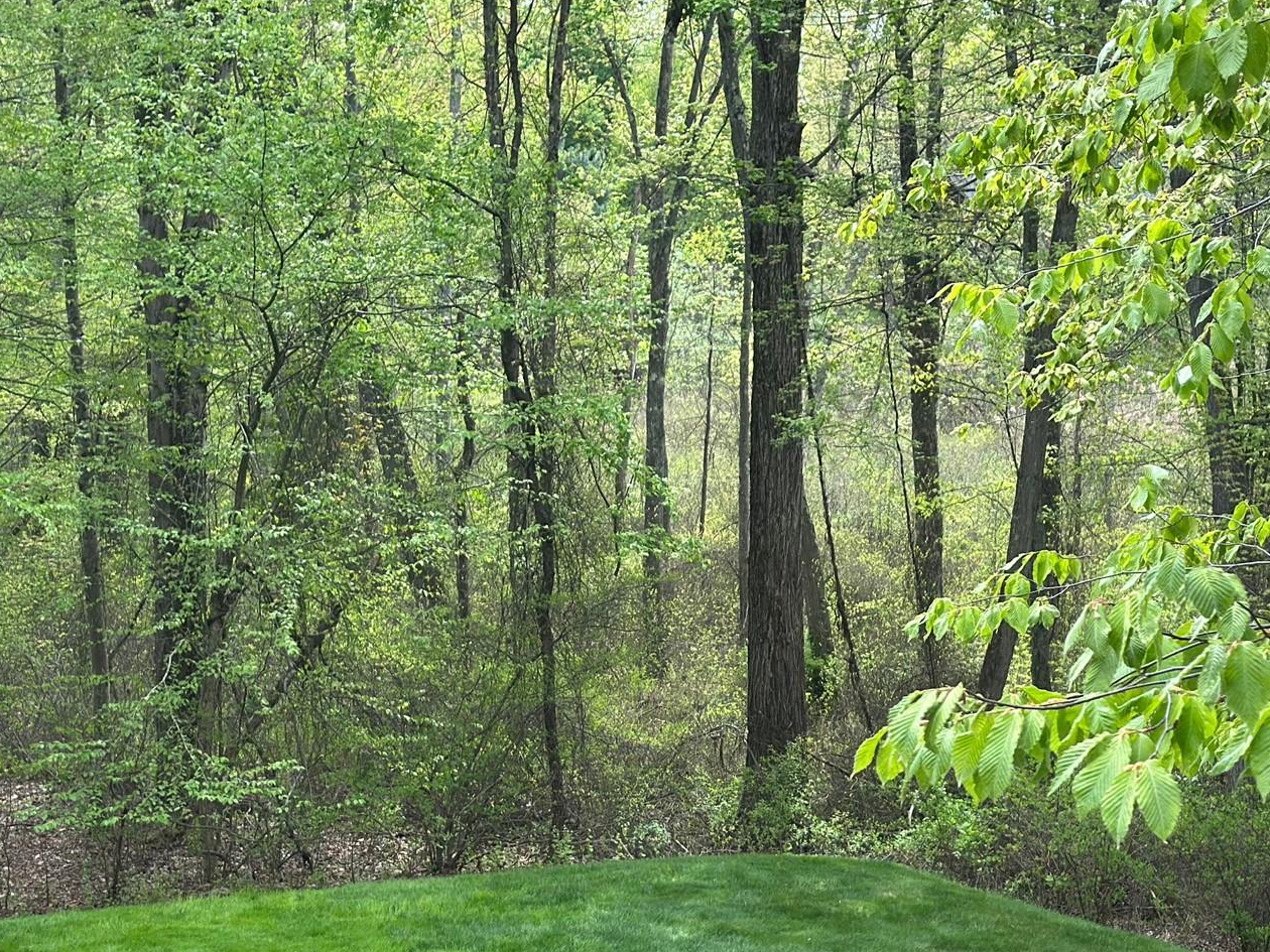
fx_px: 2862
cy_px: 719
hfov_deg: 25.0
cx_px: 705
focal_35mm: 78
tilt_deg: -9.5
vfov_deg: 18.8
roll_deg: +2.1
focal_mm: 6.86
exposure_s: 1/797
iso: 80
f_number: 1.78
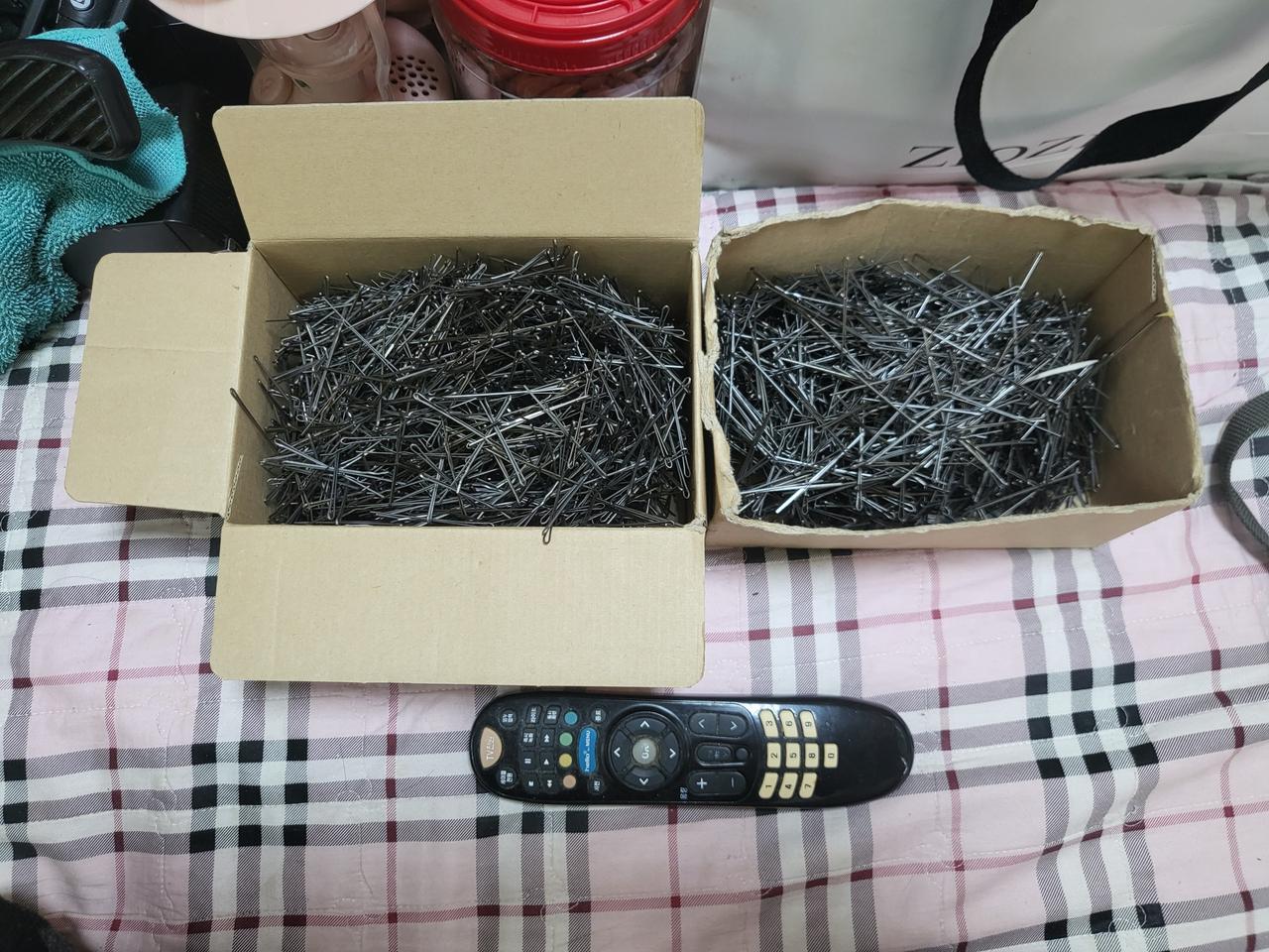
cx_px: 634
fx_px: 953
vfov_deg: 53.1
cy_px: 476
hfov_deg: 67.3
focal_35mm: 26
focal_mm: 4.25
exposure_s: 1/60.2
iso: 200
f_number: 1.8
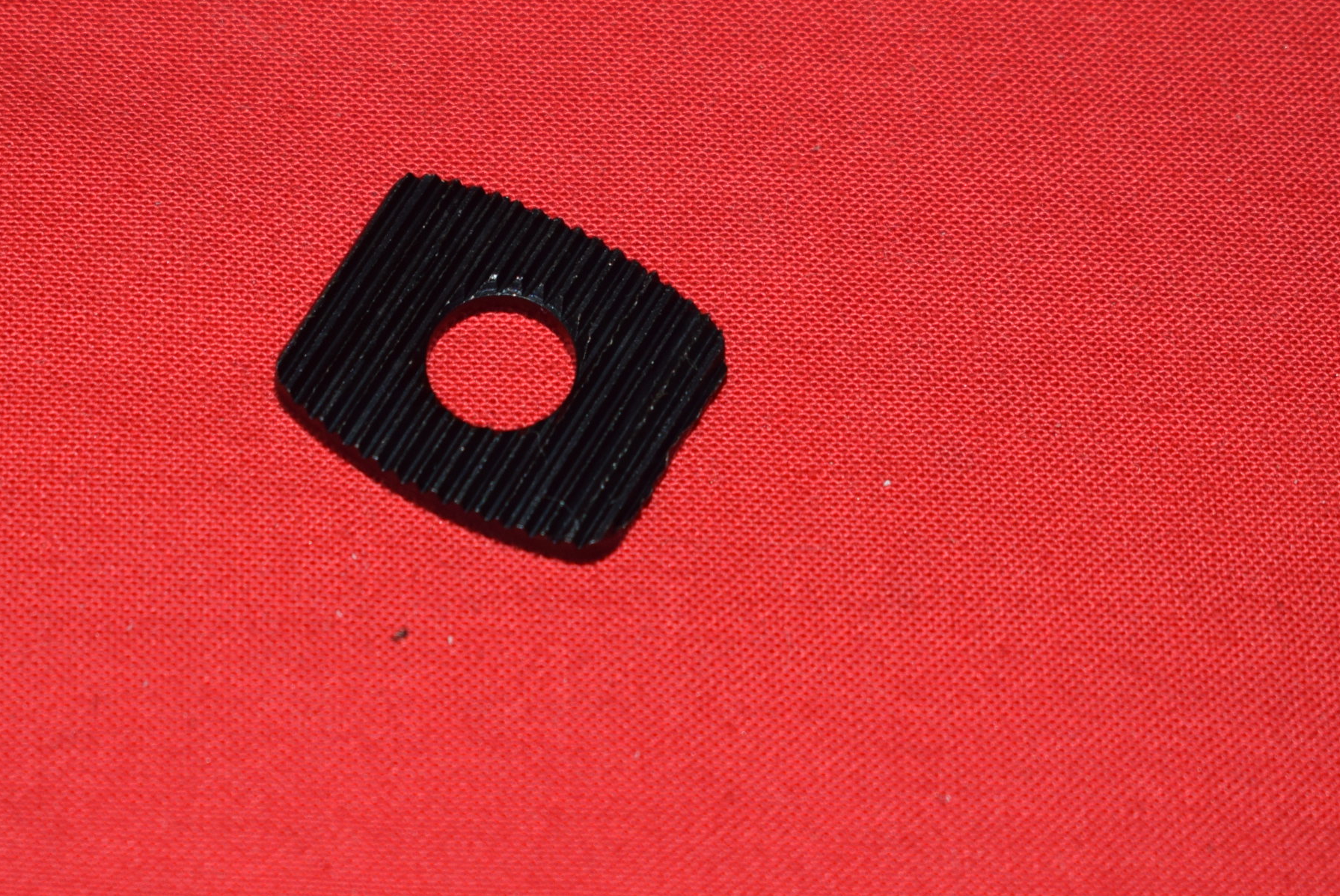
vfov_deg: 10.0
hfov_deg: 14.9
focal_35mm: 138
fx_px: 5134
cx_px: 481
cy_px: 438
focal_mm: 55
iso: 400
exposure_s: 1/200
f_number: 5.6
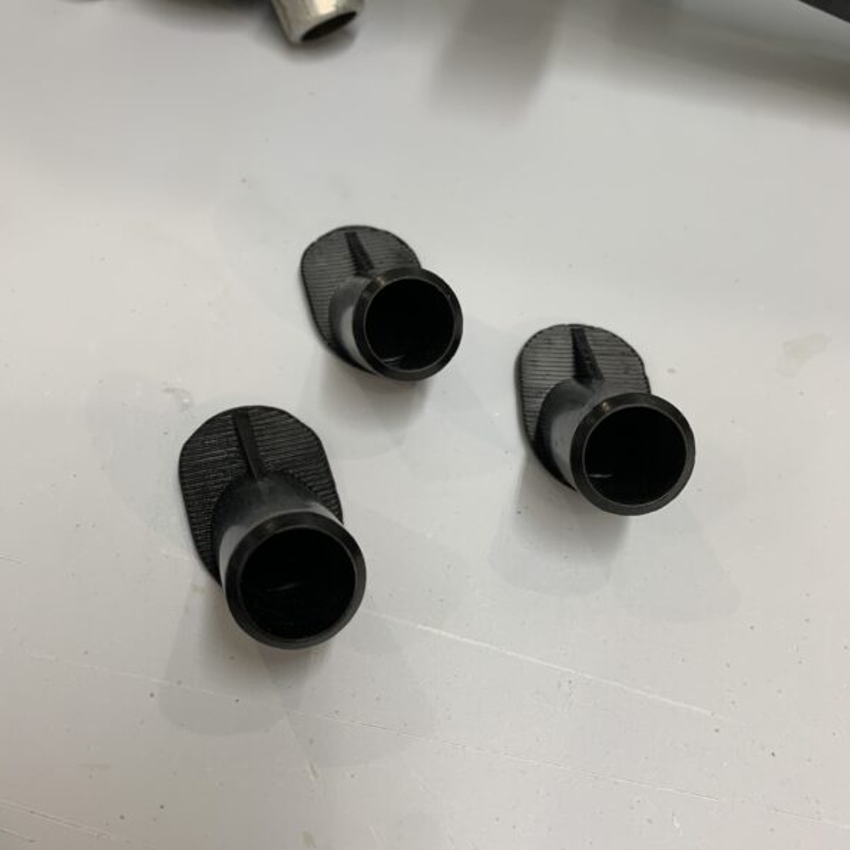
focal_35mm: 31
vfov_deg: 52.4
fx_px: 861
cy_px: 482
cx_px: 426
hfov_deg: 52.5
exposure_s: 1/120
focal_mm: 4.25
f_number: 1.8
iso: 64
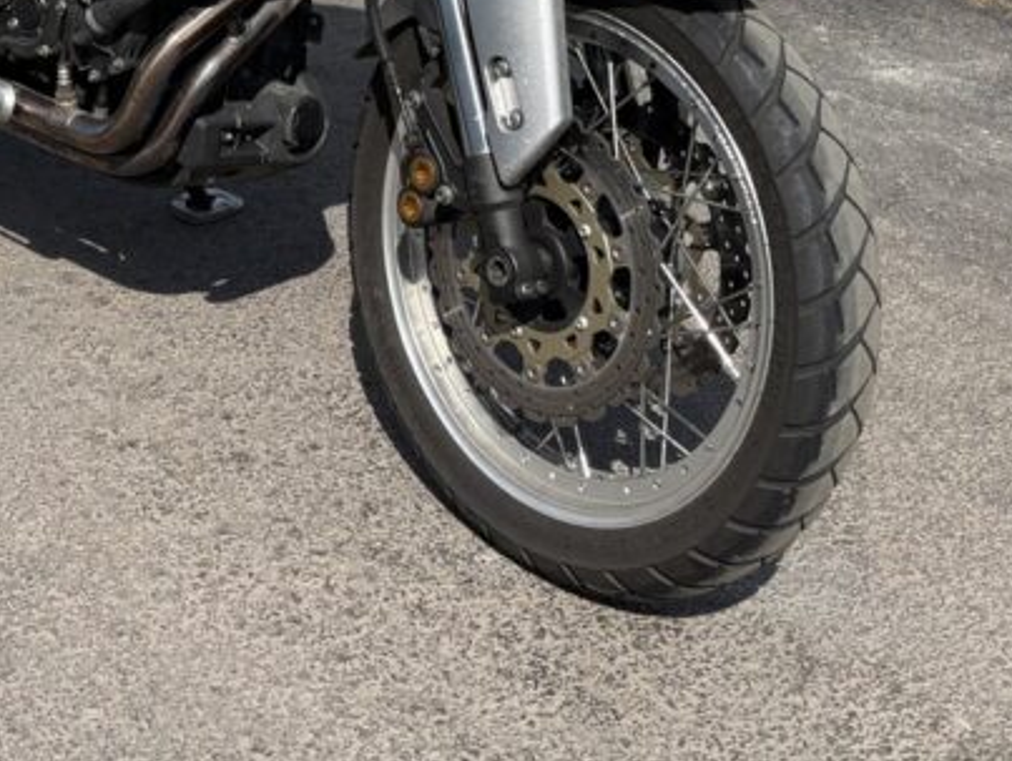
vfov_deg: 20.6
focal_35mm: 66
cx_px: 276
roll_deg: +1.7
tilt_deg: -14.2
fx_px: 1931
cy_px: -196
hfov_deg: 29.0
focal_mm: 5.96
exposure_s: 1/3021
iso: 50
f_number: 1.6
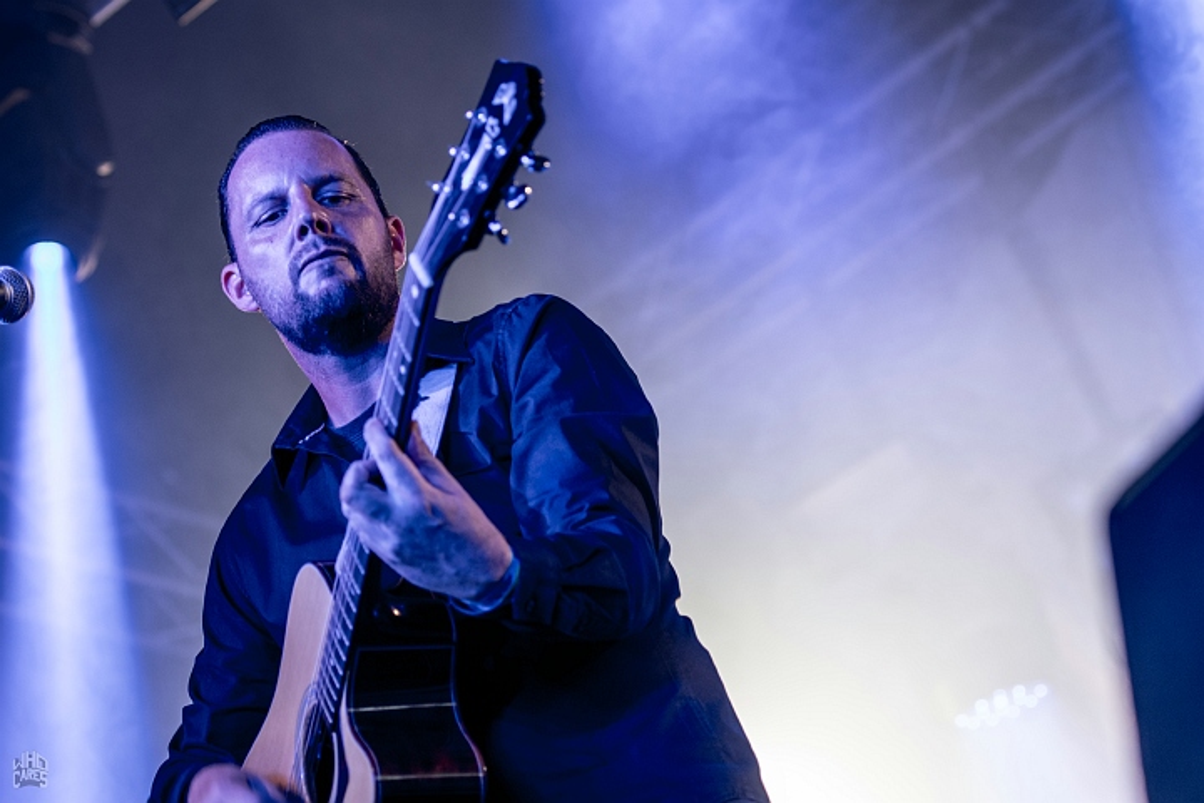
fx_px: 3511
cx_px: 602
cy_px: 402
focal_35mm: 105
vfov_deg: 13.0
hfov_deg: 19.5
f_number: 2.8
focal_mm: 70
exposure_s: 1/100
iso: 320
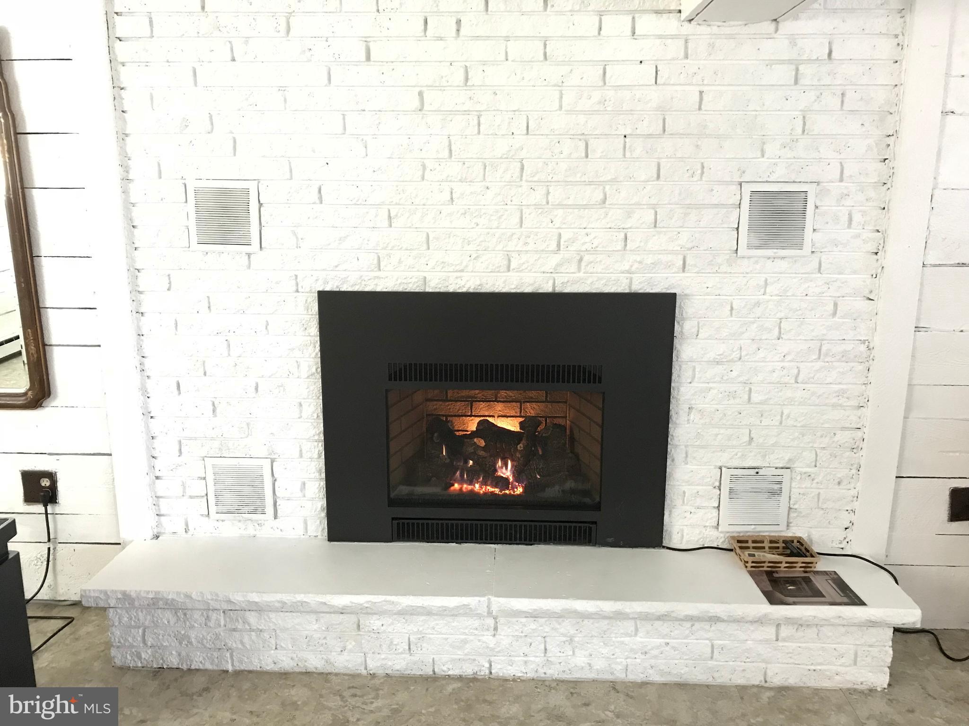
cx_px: 484
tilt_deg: -12.4
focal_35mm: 28
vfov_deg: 49.7
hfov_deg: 63.4
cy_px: 363
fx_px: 784
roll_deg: -0.4
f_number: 1.8
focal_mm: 3.99
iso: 100
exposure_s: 1/15
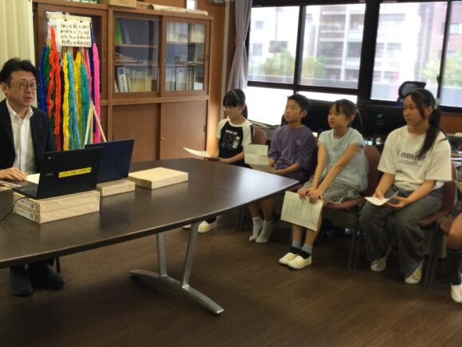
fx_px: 574
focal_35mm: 43
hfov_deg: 43.7
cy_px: 159
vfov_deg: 33.6
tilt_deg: -7.4
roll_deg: -2.7
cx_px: 191
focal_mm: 3.3
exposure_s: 1/30
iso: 50
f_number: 2.4
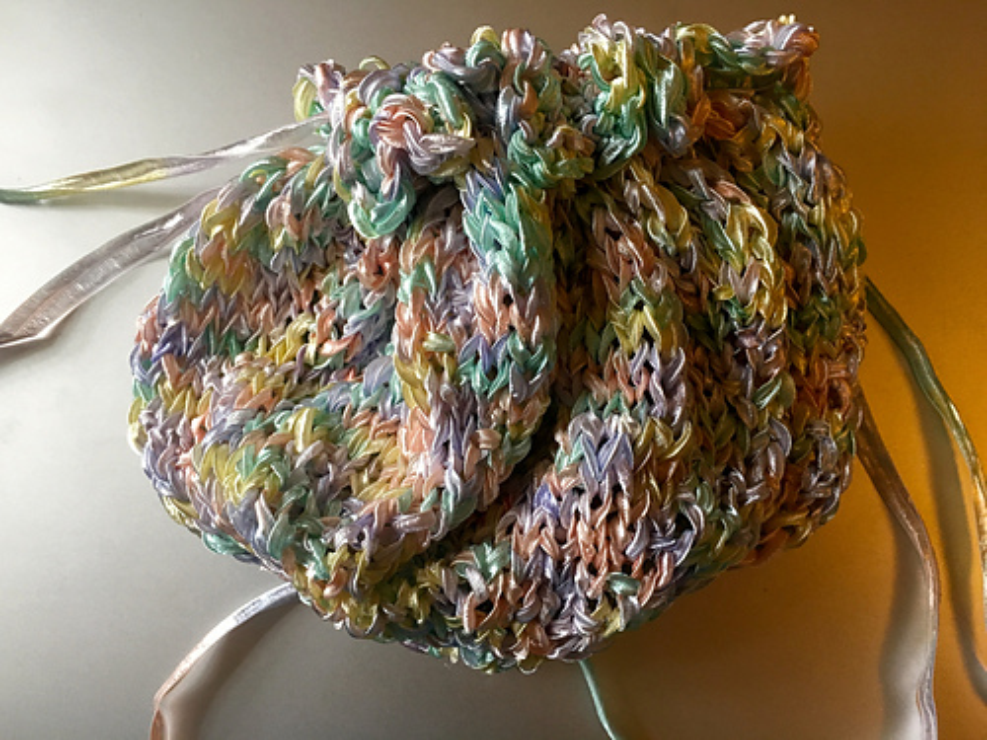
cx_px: 494
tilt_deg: -69.7
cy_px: 370
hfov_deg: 61.7
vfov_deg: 48.2
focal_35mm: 29
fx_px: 827
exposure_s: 1/30
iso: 100
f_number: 2.2
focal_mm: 4.15
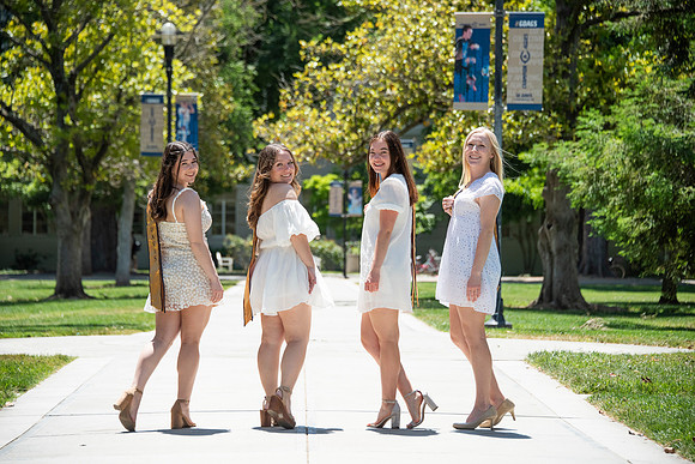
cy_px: 232
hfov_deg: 15.2
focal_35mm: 135
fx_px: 2607
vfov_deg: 10.2
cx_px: 348
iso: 500
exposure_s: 1/2000
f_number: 5.6
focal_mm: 135
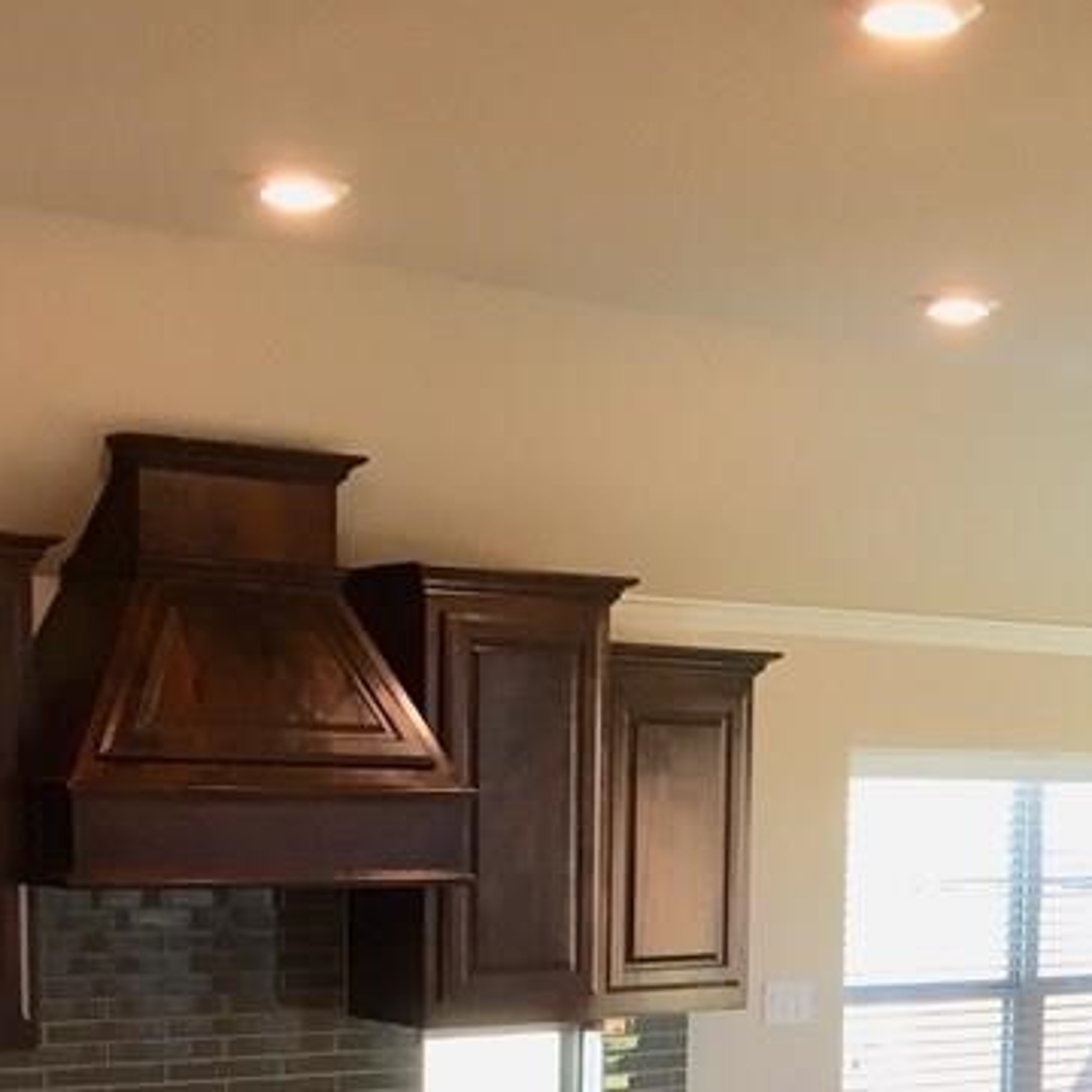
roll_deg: -1.5
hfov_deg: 23.4
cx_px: 819
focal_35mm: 73
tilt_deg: -8.4
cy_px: 1092
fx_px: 2605
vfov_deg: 22.7
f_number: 2.2
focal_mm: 4.15
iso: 32
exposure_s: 1/30
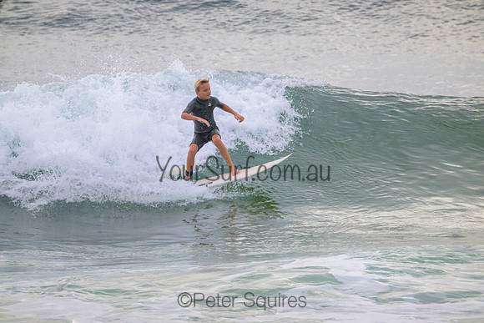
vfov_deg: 1.7
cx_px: 242
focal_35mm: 800
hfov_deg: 2.6
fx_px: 10758
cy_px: 162
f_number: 11
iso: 1800
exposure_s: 1/2000
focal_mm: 800
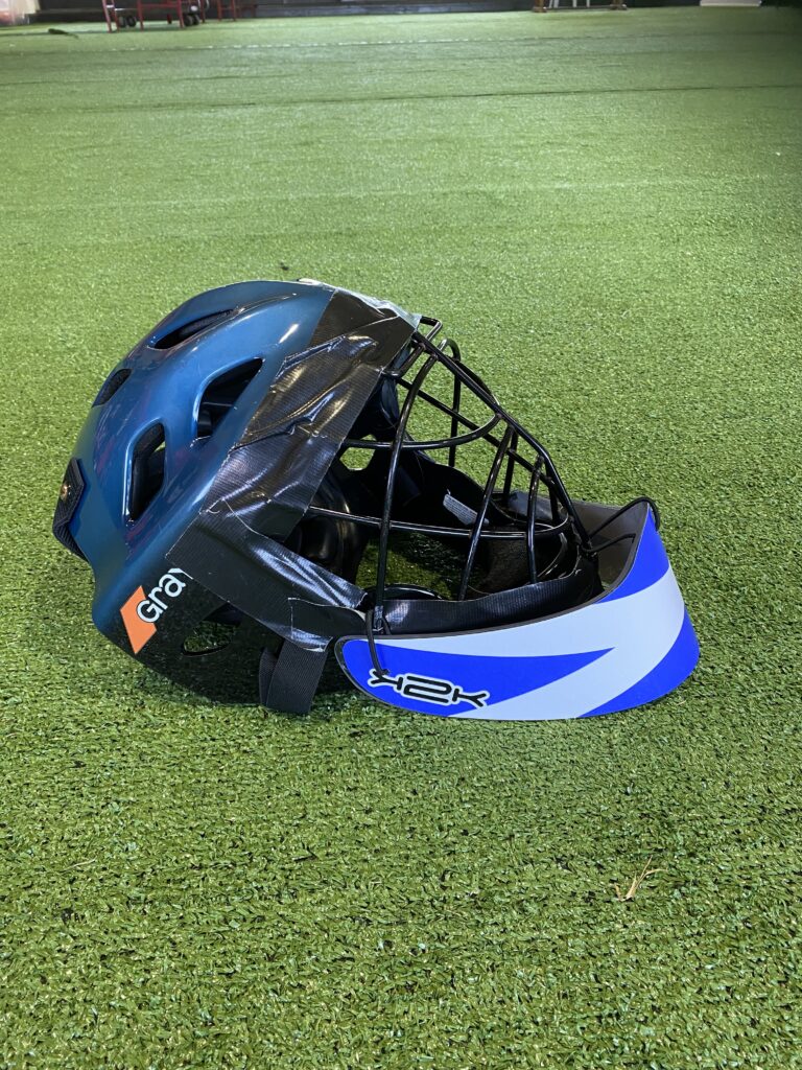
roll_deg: +0.8
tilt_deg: -34.5
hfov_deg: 53.1
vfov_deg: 67.3
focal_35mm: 26
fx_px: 803
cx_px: 401
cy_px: 535
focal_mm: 4.25
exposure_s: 1/94
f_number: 1.8
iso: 125
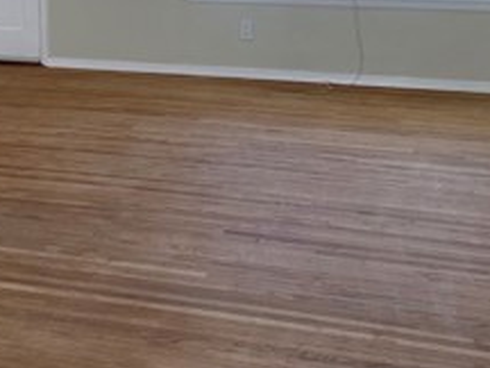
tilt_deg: -7.1
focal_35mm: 77
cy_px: -43
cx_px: 39
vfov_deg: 18.4
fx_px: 1090
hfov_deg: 24.5
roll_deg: +1.2
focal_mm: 4.2
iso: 32
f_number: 1.6
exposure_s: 1/232
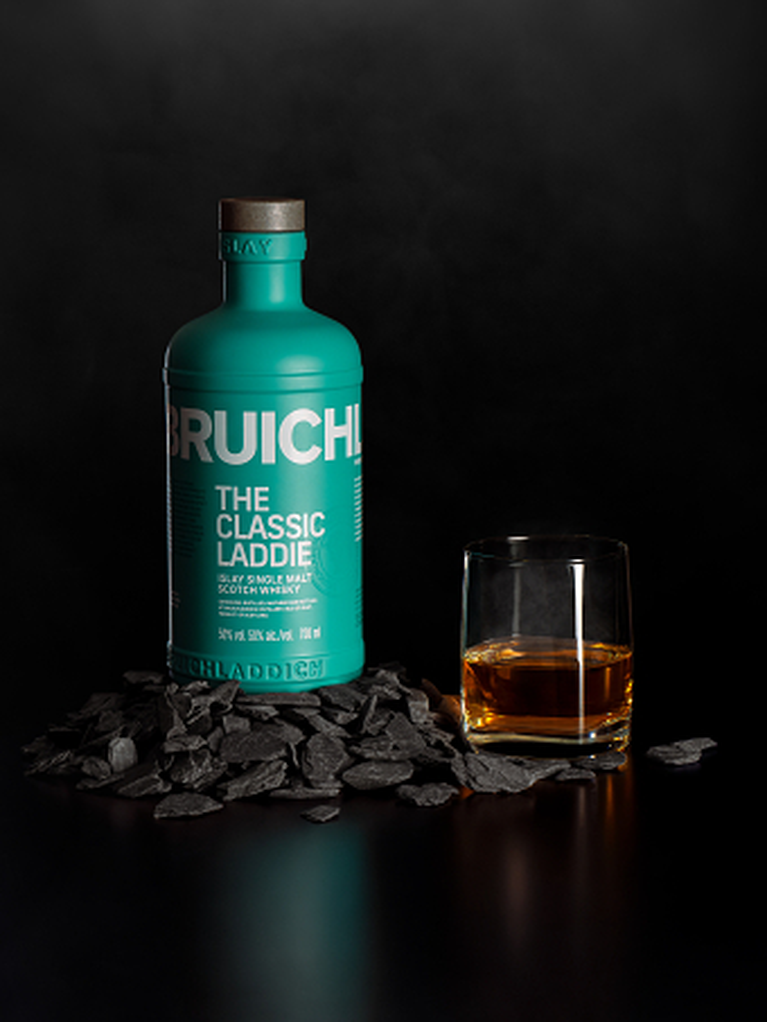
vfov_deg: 18.9
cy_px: 511
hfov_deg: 14.2
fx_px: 3071
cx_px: 384
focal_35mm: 104
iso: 200
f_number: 16
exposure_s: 1/125
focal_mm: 52
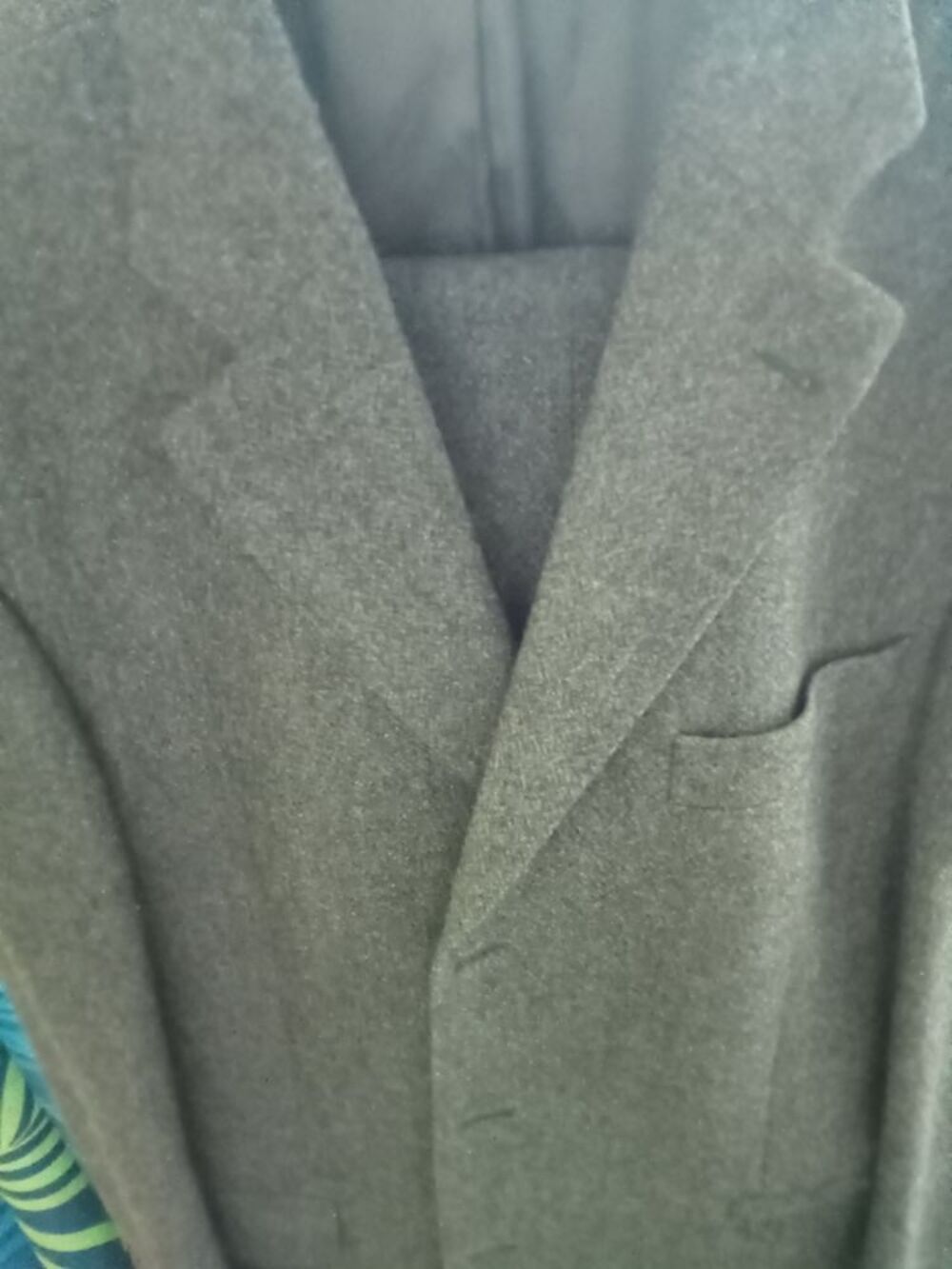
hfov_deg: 49.8
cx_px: 476
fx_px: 1027
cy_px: 634
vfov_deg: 63.4
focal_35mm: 28
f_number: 2.2
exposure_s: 1/20
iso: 5334
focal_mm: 3.46
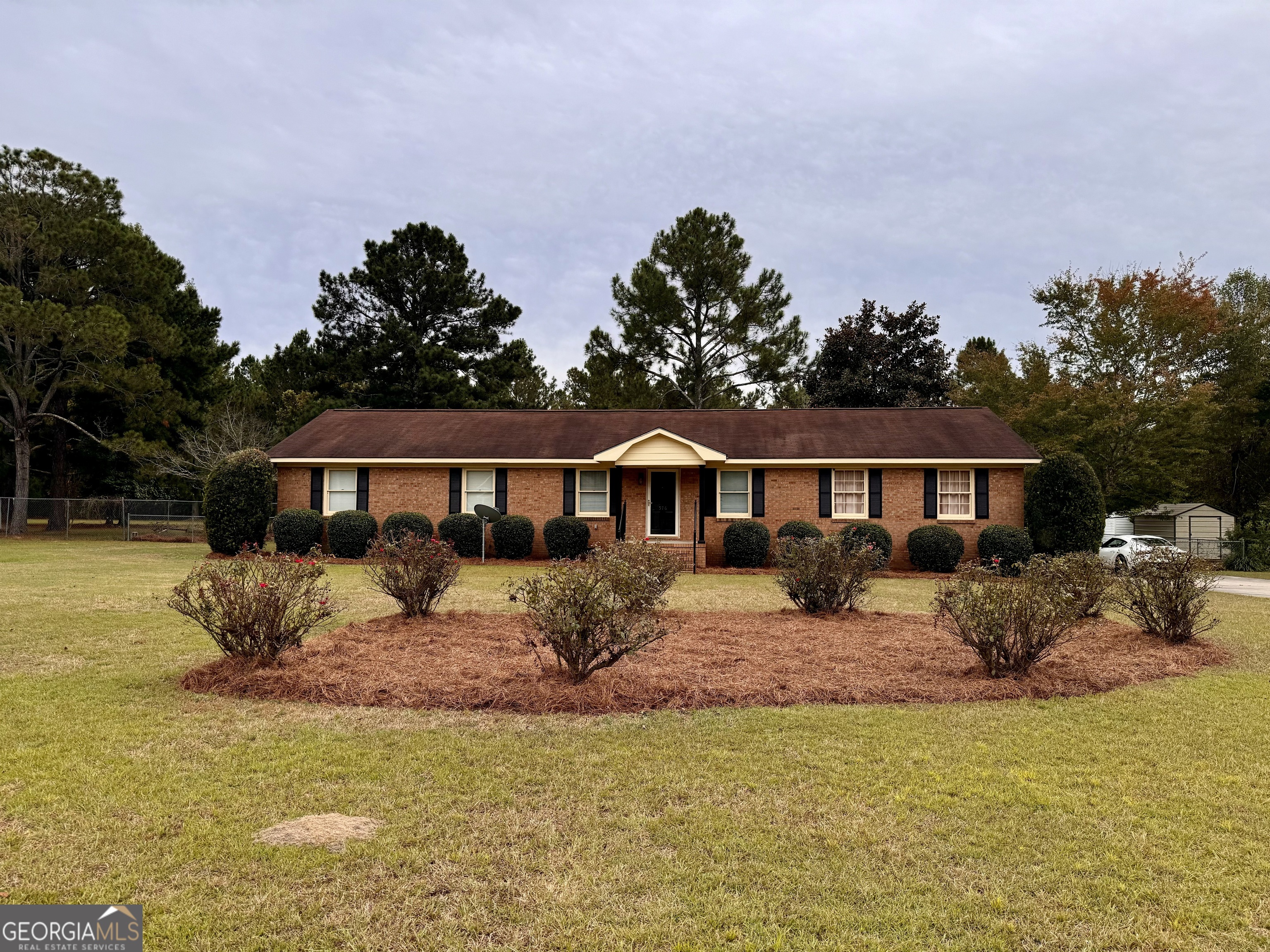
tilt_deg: +1.4
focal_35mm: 24
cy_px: 476
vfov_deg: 56.8
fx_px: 881
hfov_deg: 71.6
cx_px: 635
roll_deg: -0.1
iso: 80
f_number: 1.78
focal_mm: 6.76
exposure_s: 1/3597
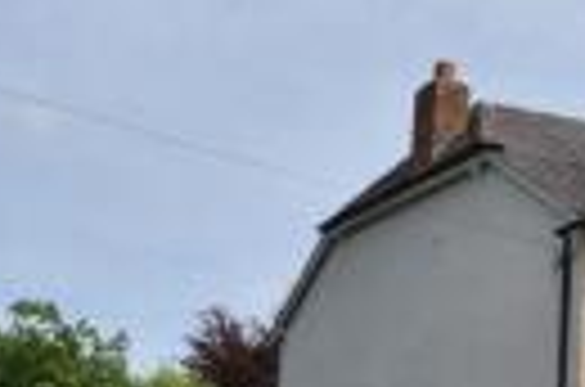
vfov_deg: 13.3
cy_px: 484
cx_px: 351
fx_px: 1605
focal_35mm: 99
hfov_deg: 20.6
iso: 100
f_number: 9
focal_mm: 18
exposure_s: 1/320
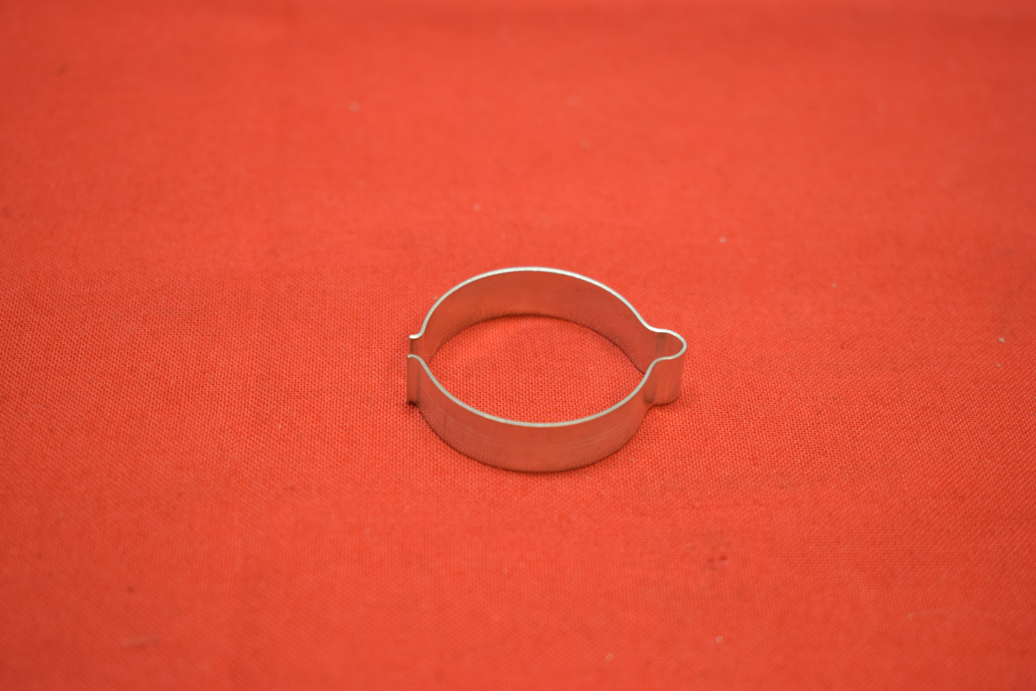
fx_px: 1727
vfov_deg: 22.6
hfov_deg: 33.4
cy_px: 346
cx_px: 518
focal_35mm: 60
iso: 800
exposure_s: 1/60
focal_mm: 40
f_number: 5
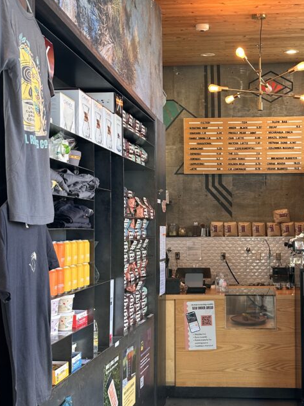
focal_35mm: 39
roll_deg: -0.4
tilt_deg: +1.3
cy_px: 233
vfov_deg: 47.7
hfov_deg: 36.0
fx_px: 456
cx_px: 228
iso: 125
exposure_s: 1/60
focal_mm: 6.86
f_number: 1.78
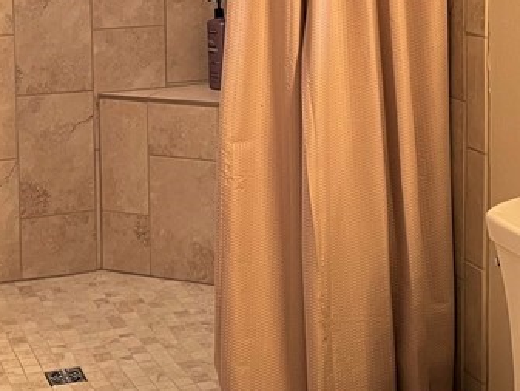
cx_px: 211
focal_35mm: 79
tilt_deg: -6.8
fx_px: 1187
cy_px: 19
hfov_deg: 24.7
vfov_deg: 18.3
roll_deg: +0.9
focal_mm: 4.2
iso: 125
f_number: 1.6
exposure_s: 1/60
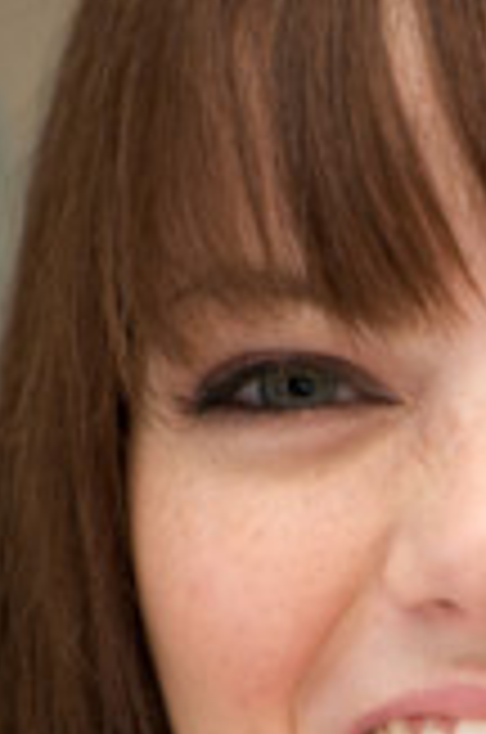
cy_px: 842
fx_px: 11591
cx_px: 704
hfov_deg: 2.4
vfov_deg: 3.6
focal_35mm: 570
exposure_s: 1/60
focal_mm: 155
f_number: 5.6
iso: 500
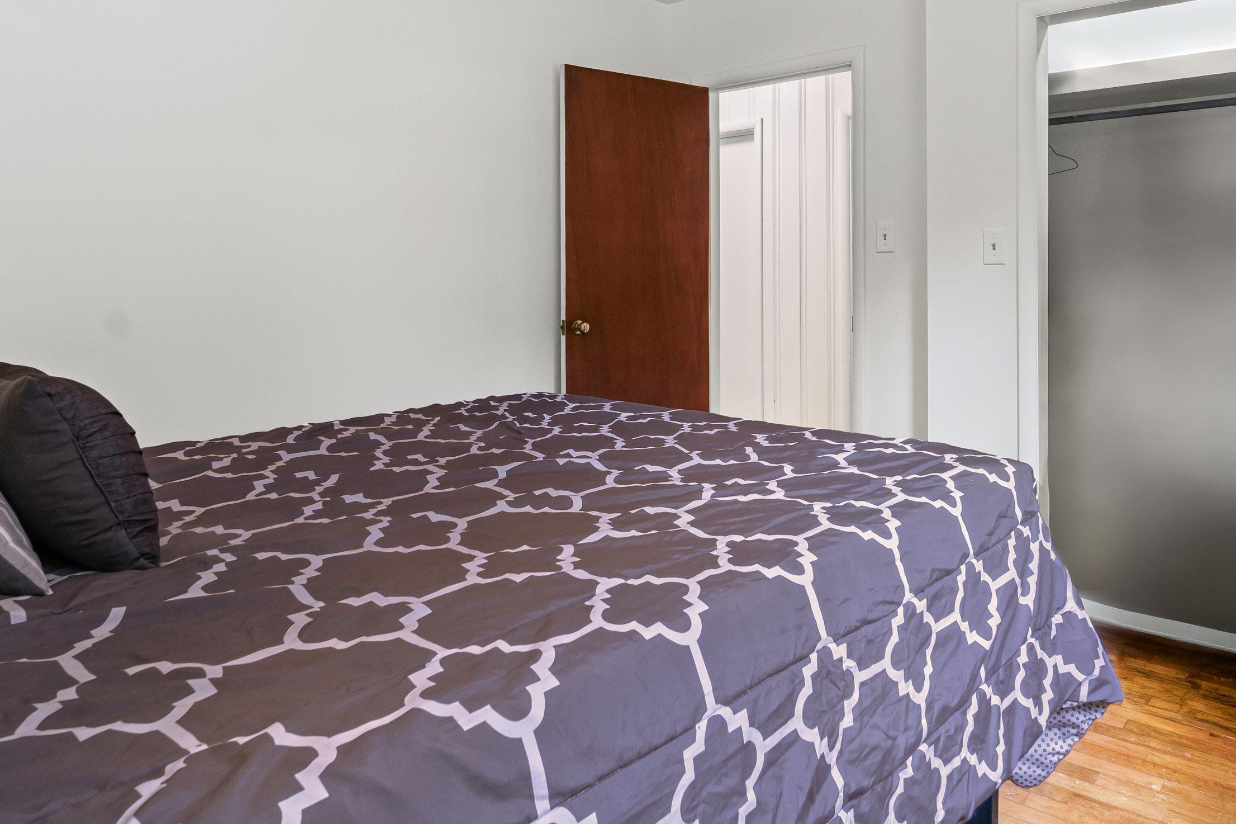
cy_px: 287
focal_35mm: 25
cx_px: 716
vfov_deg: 50.5
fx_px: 858
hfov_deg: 71.1
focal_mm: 12
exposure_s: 1/6
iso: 250
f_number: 9
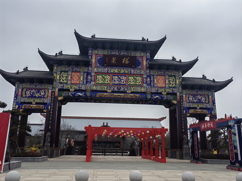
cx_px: 121
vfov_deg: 44.2
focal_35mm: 32
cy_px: 90
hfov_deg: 56.8
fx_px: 224
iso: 50
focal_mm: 5.52
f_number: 1.9
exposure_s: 1/2500
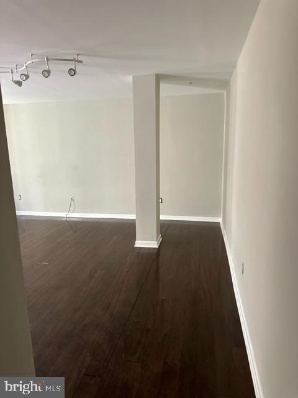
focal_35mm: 24
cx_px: 149
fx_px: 275
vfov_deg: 71.6
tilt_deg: -10.0
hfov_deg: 56.8
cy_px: 199
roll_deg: +0.5
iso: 500
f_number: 1.78
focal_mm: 6.86
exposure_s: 1/60
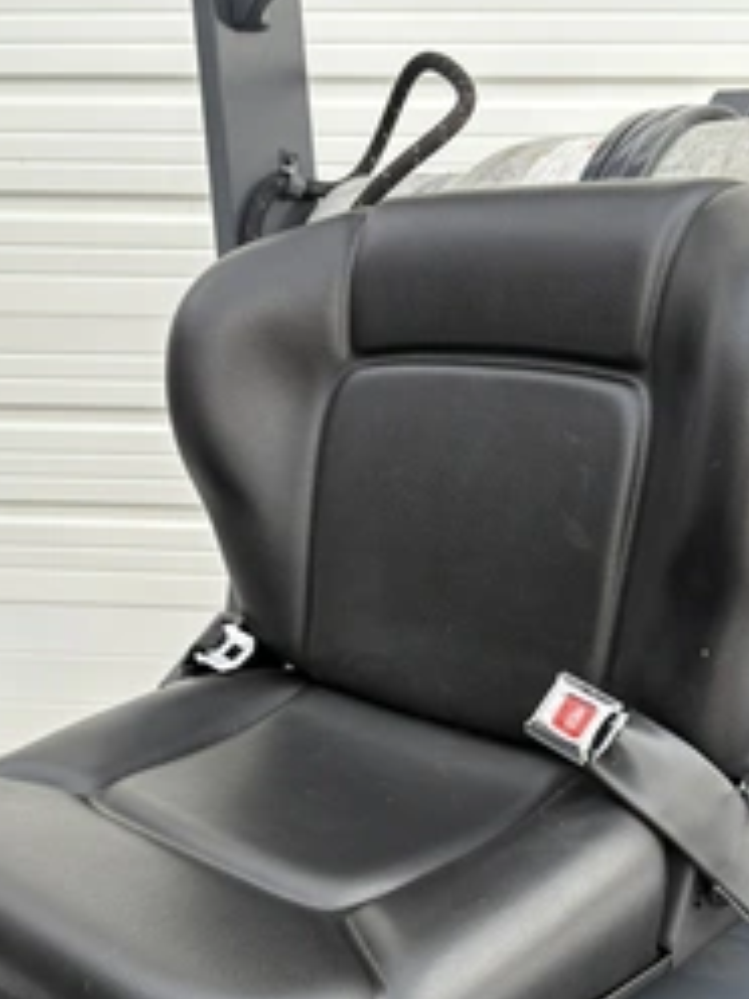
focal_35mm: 42
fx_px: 1212
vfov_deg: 43.2
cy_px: 761
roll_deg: -1.6
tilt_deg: -21.9
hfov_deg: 34.3
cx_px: 411
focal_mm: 5.96
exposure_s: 1/235
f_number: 1.6
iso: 40
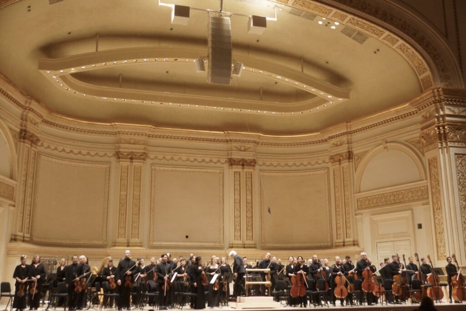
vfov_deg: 34.2
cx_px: 233
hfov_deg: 49.5
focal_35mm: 39
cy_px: 156
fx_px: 505
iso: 1600
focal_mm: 26
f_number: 4
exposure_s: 1/50
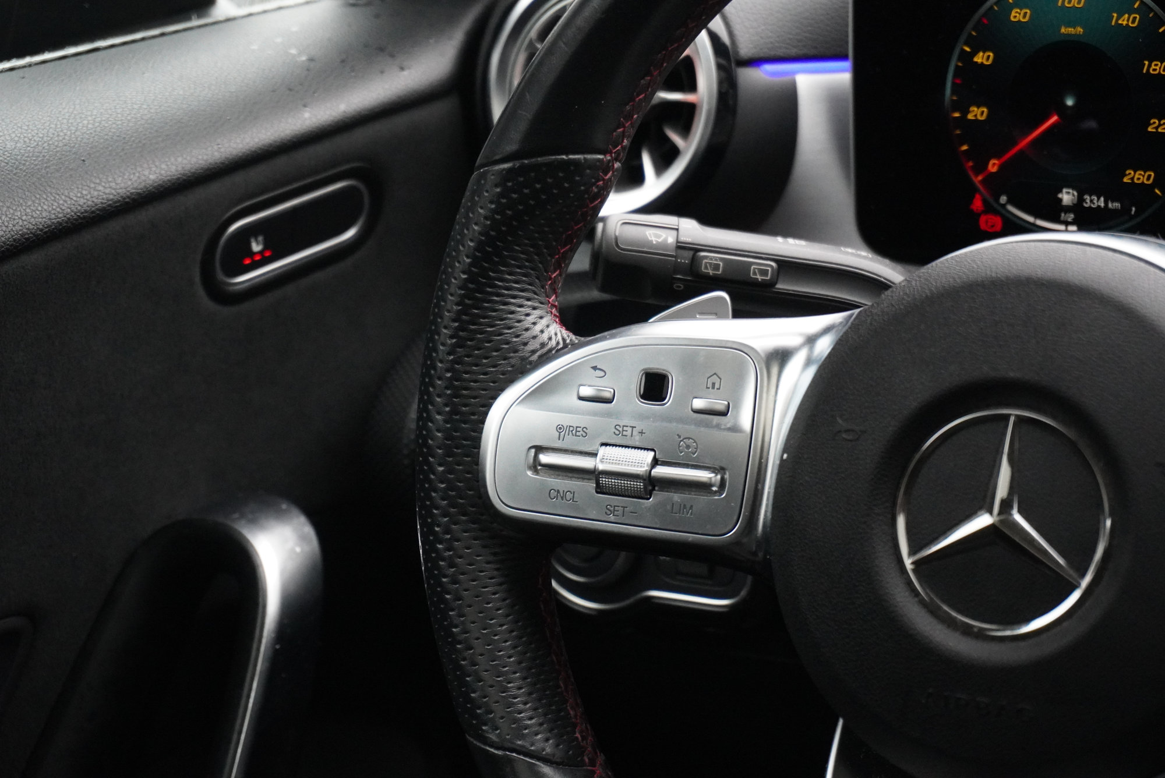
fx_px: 2428
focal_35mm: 75
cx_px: 582
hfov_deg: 27.0
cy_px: 389
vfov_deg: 18.2
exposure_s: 1/80
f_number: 5.6
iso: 4000
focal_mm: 50
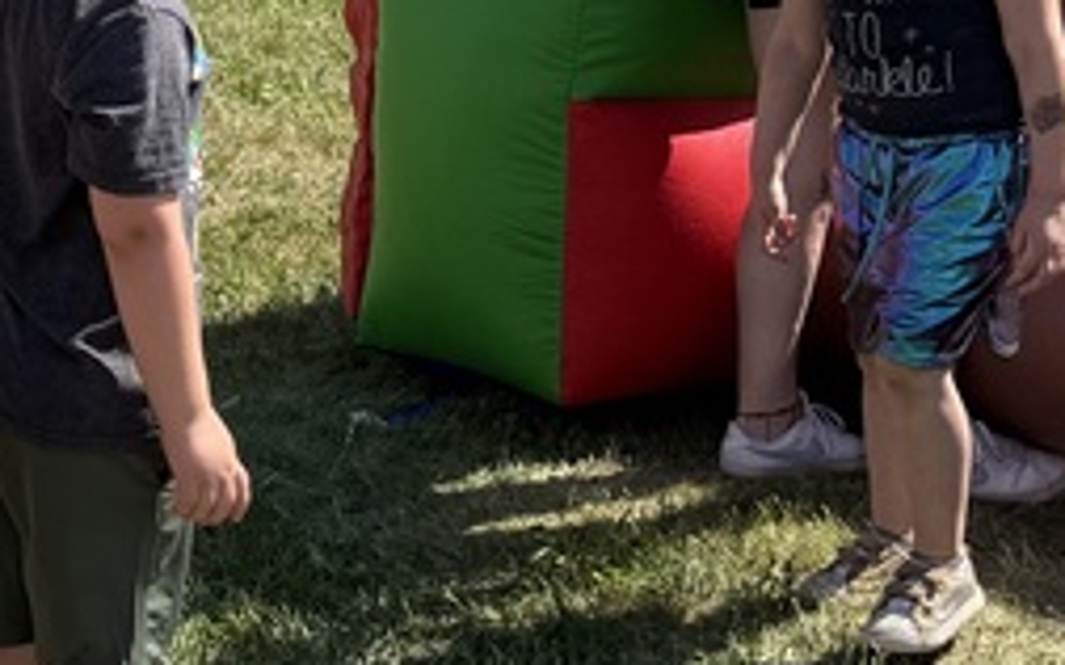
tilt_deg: -7.8
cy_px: -21
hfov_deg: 18.9
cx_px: -286
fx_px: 2989
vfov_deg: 12.5
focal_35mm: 103
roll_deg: -0.6
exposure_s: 1/2801
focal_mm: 6.76
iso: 80
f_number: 1.78
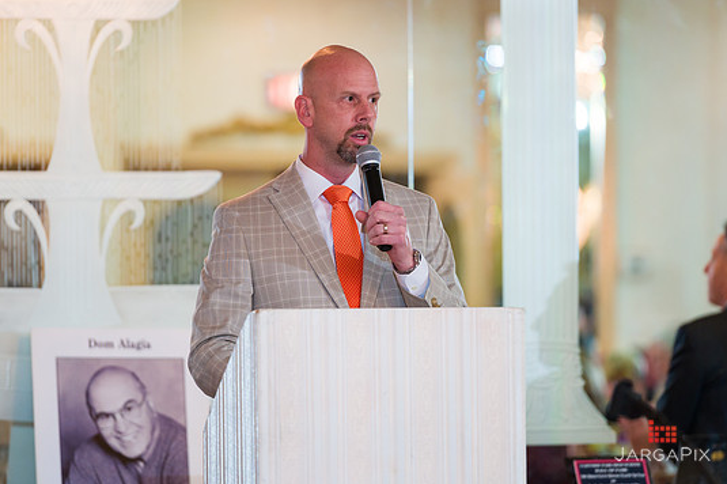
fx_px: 4662
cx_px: 342
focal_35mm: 231
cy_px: 223
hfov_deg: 8.9
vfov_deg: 5.9
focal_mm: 200
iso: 1250
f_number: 3.2
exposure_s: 1/200
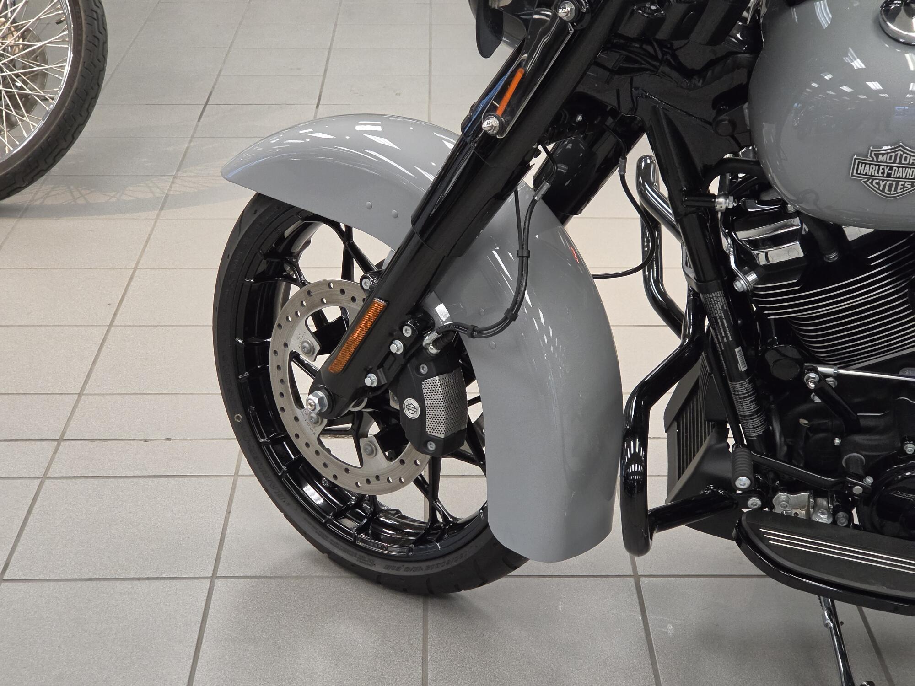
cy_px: 343
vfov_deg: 21.3
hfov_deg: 28.2
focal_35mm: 69
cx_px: 458
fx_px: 1824
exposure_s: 1/120
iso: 320
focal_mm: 7
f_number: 2.4
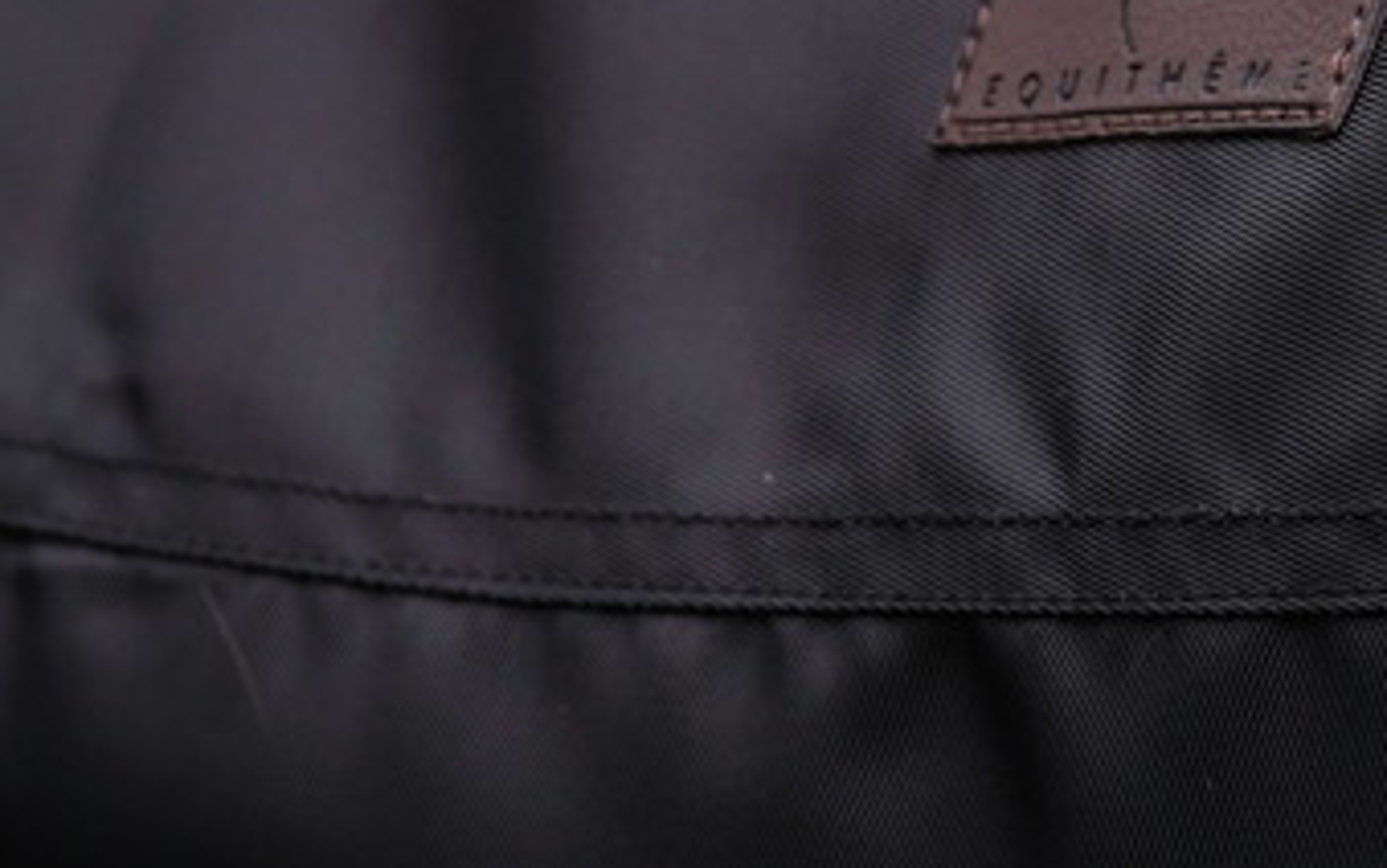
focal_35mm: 520
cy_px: -293
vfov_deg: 2.5
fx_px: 19659
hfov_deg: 4.0
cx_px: 1305
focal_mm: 112.6
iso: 320
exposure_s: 1/180
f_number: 4
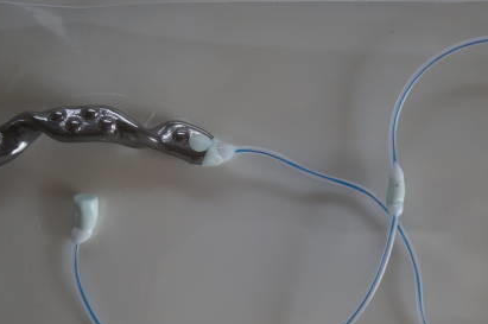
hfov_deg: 28.8
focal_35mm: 70
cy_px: 231
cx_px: 290
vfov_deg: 19.3
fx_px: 948
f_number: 4
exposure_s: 1/160
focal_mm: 30
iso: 640
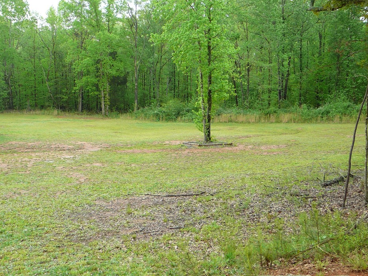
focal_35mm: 49
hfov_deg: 38.9
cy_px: 137
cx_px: 182
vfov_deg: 29.7
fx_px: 521
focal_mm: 6.7
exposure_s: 1/60
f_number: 3.2
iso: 80
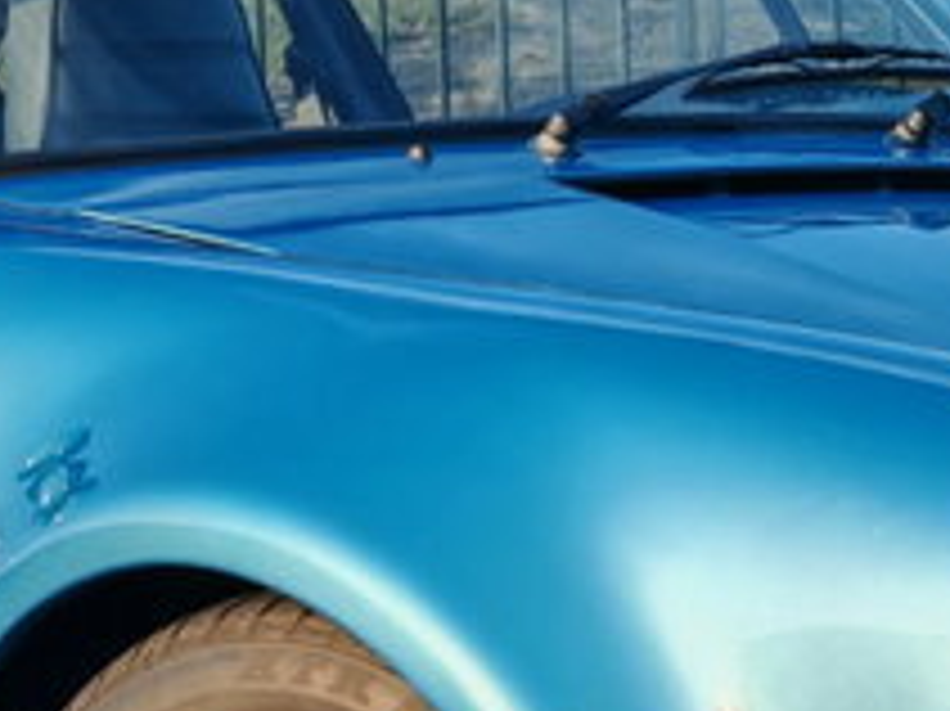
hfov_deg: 10.3
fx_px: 5184
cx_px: 1234
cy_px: 706
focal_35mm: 189
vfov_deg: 7.8
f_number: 1.6
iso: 50
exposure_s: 1/620
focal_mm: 5.4
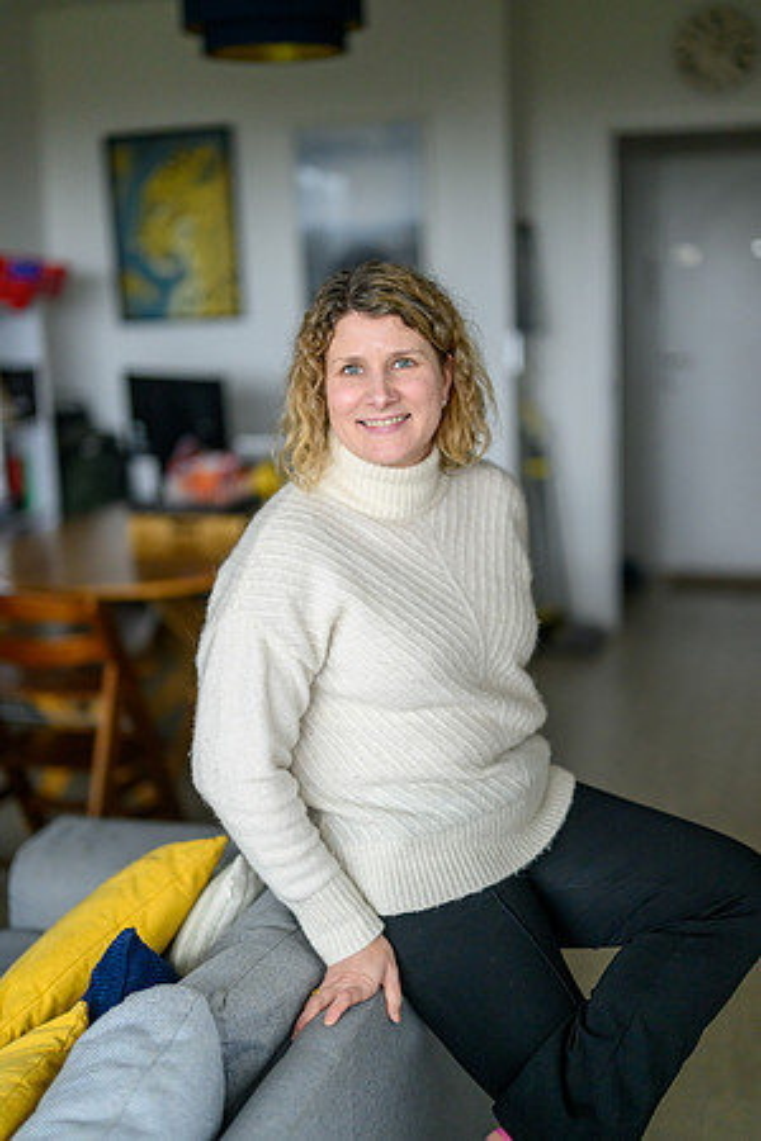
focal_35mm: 50
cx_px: 380
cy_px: 570
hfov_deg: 27.0
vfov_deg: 39.6
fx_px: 1585
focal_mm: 50
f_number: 1.2
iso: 1600
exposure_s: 1/400
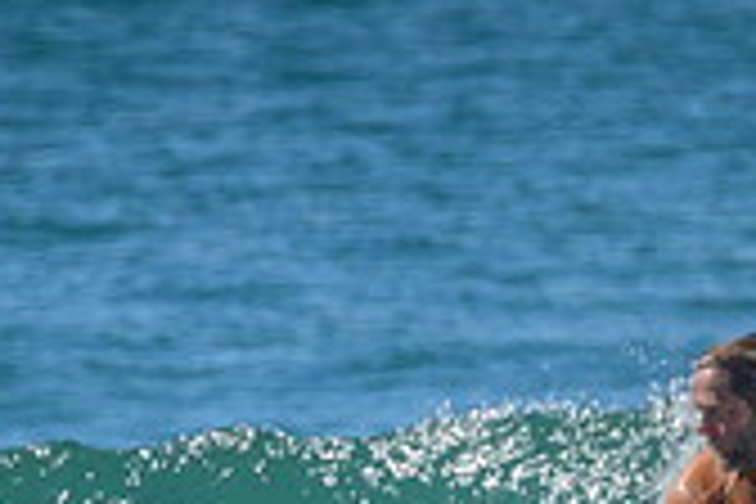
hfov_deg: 0.7
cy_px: 677
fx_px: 57913
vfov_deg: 0.5
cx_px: 594
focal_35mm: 2758
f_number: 11
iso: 1400
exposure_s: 1/1600
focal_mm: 800
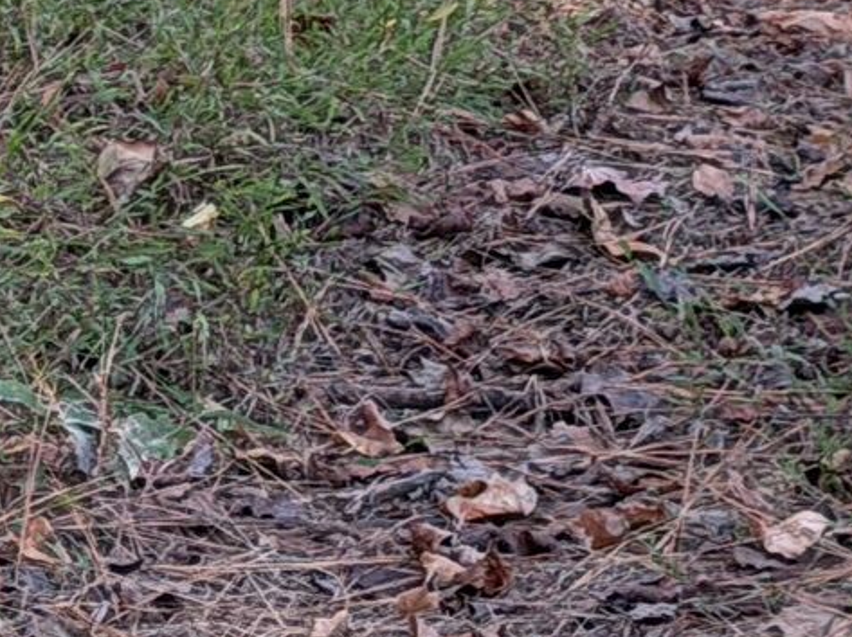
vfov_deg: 4.7
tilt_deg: +1.9
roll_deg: -2.1
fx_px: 7673
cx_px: 503
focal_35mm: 312
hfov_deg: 6.4
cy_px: -518
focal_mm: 6.76
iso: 160
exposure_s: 1/224
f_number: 1.78
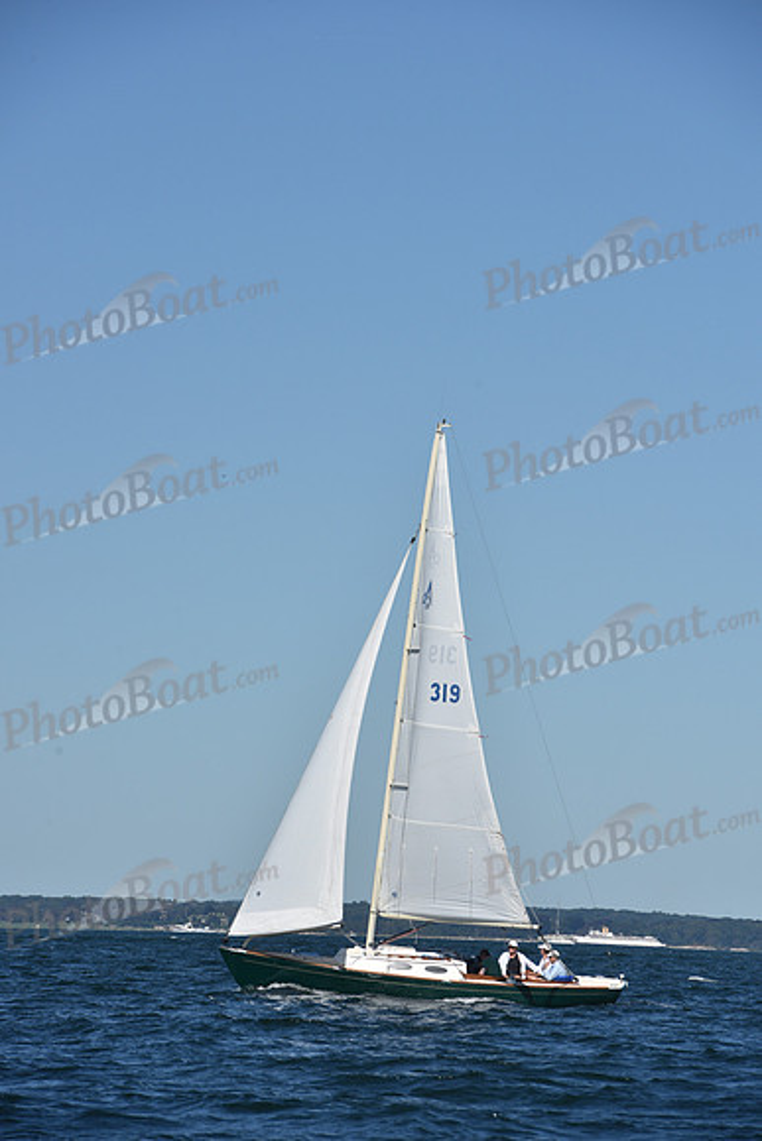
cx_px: 381
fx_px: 6346
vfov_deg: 10.3
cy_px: 570
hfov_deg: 6.9
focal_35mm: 200
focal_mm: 200
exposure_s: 1/1250
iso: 250
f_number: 10
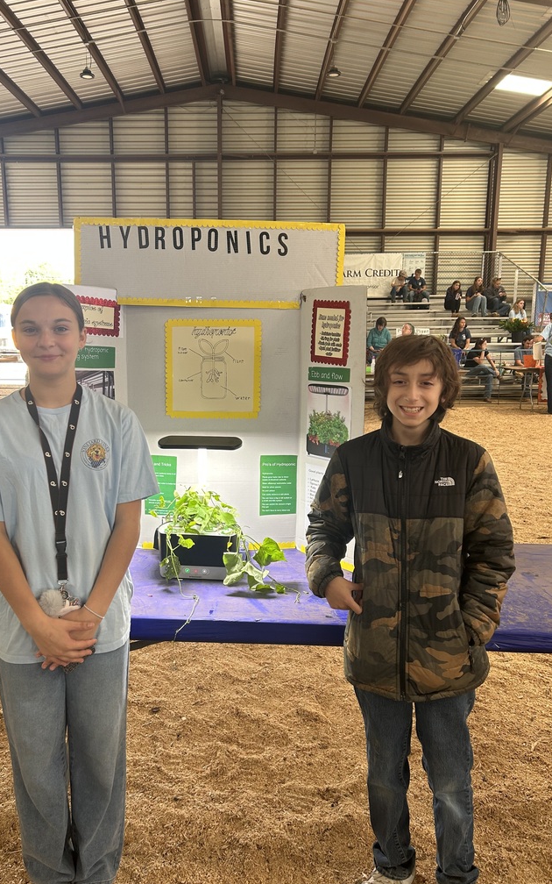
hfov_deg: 44.4
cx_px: 233
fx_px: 674
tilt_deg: -9.5
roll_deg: -0.5
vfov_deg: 66.5
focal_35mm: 28
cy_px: 443
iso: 80
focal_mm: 5.7
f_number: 1.5
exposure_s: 1/121
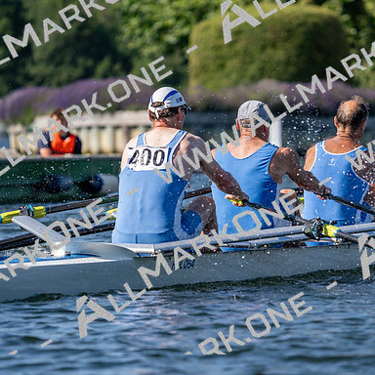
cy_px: 187
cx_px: 274
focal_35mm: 385
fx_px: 4719
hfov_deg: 4.5
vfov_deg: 4.6
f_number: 5.6
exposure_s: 1/1600
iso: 250
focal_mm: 300
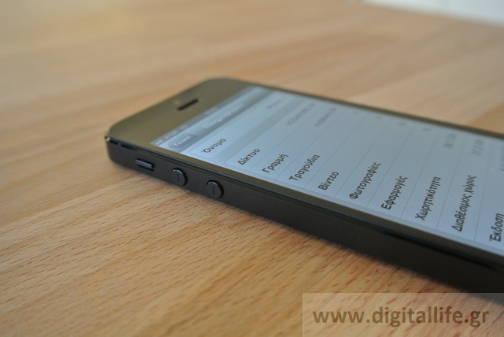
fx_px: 434
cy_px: 168
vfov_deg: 42.4
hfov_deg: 60.2
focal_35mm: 31
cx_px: 252
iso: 500
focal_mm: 11.8
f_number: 3.8
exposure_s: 1/125
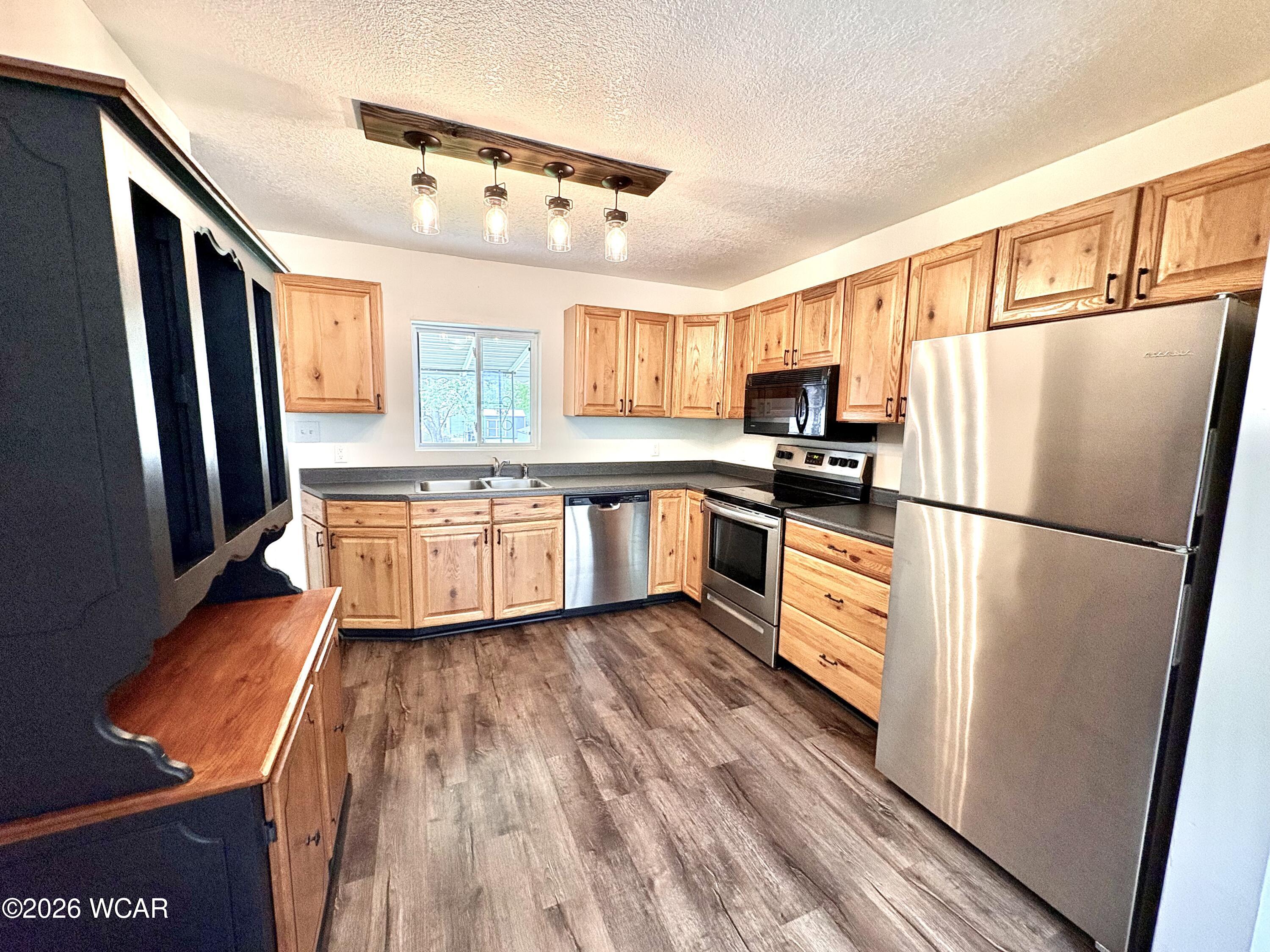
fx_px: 514
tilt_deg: -6.9
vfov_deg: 85.7
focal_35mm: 14
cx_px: 635
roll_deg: -0.3
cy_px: 476
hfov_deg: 102.1
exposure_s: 1/120
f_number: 2.2
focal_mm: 2.22
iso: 400
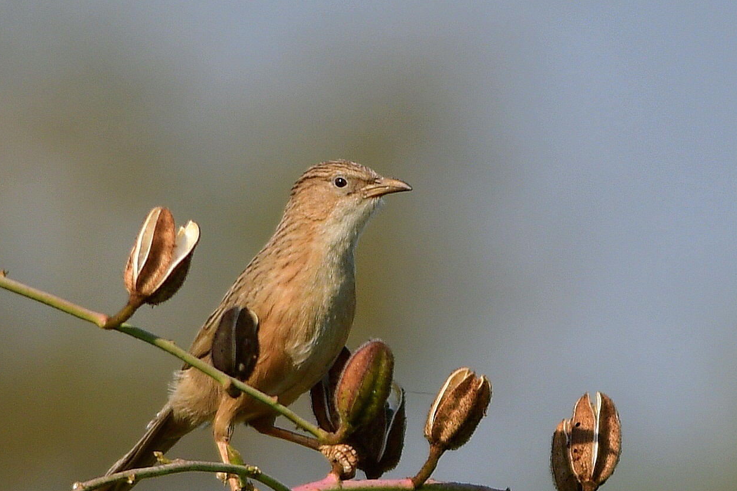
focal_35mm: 971
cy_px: 330
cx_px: 410
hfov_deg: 2.1
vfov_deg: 1.4
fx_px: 19872
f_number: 5.6
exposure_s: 1/800
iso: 100
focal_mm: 420
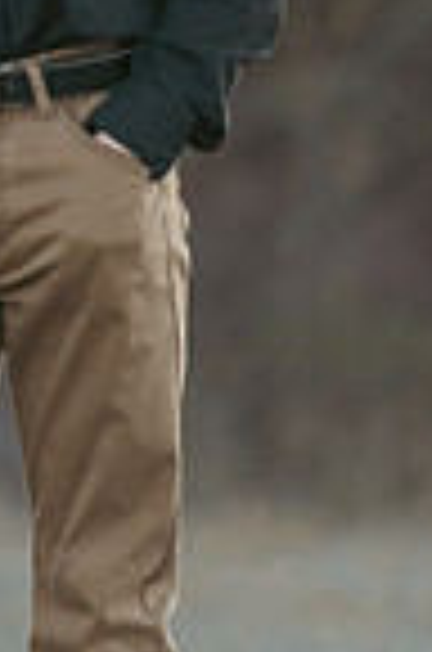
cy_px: -409
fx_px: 12605
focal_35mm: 697
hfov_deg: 2.0
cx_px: -66
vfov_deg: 3.0
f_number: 2.8
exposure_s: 1/320
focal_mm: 134
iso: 400
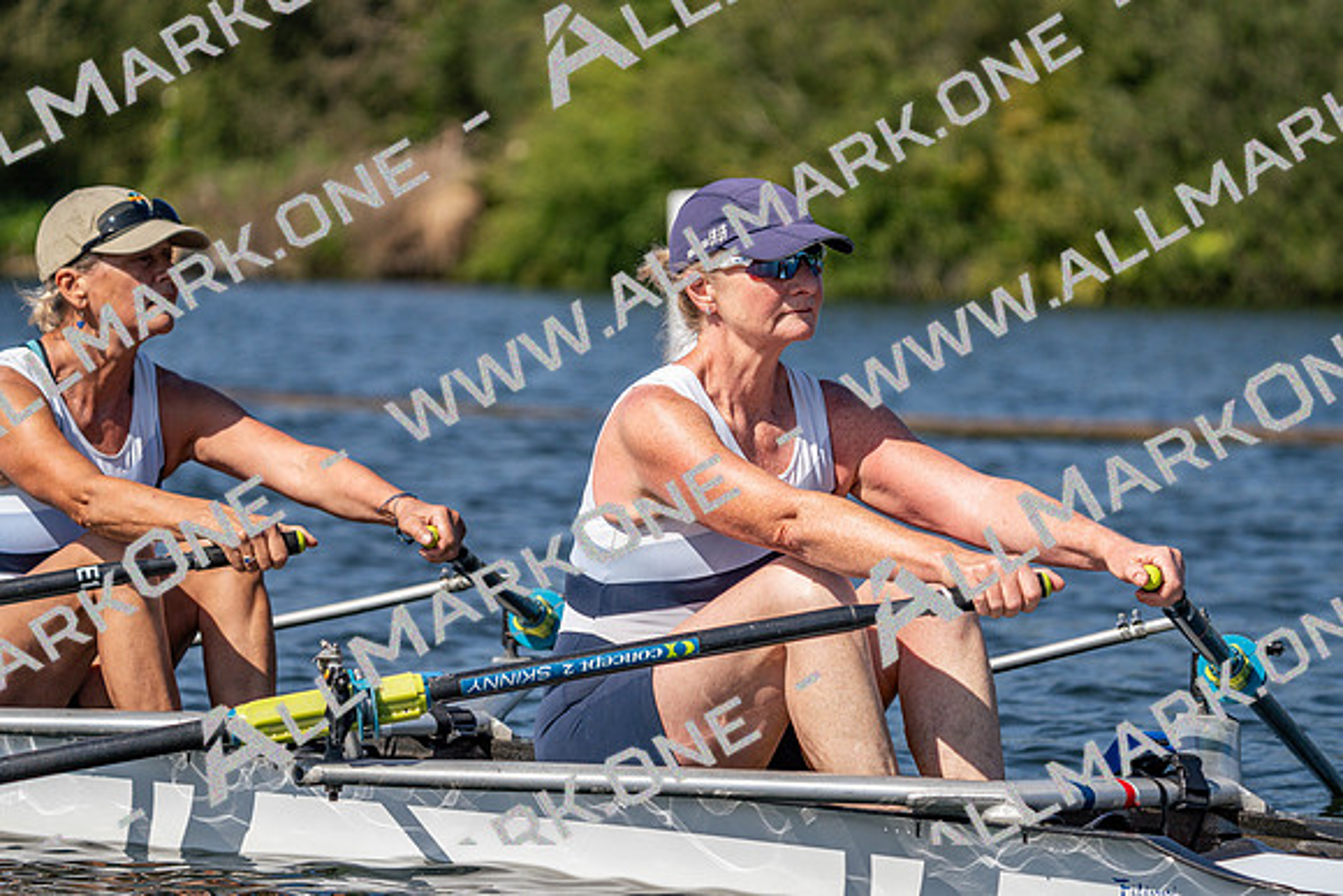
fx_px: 7463
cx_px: 672
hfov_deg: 10.3
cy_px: 448
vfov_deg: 6.9
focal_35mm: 200
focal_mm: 200
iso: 200
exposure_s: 1/2000
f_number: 5.6
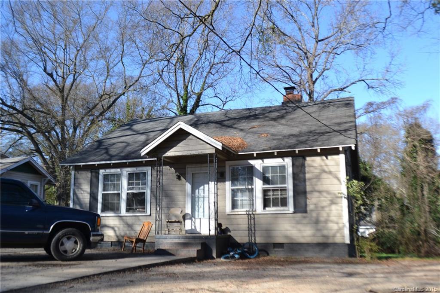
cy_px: 146
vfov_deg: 39.9
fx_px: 403
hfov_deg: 57.2
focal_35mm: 33
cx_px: 220
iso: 100
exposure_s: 1/200
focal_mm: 22
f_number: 7.1
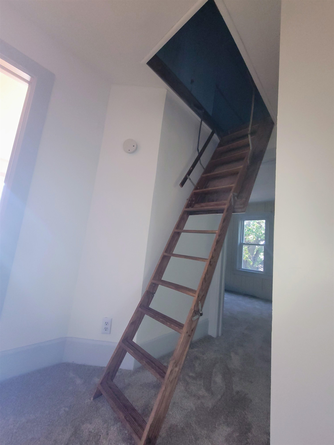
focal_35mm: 13
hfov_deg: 89.9
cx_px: 167
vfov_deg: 106.2
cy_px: 222
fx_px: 167
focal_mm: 2.2
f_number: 2.2
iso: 250
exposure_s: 1/60
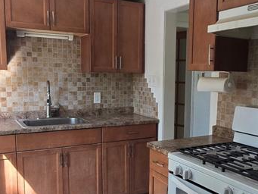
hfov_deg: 47.2
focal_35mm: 39
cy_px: 118
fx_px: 291
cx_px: 168
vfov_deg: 36.7
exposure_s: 1/120
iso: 80
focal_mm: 2.2
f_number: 1.9
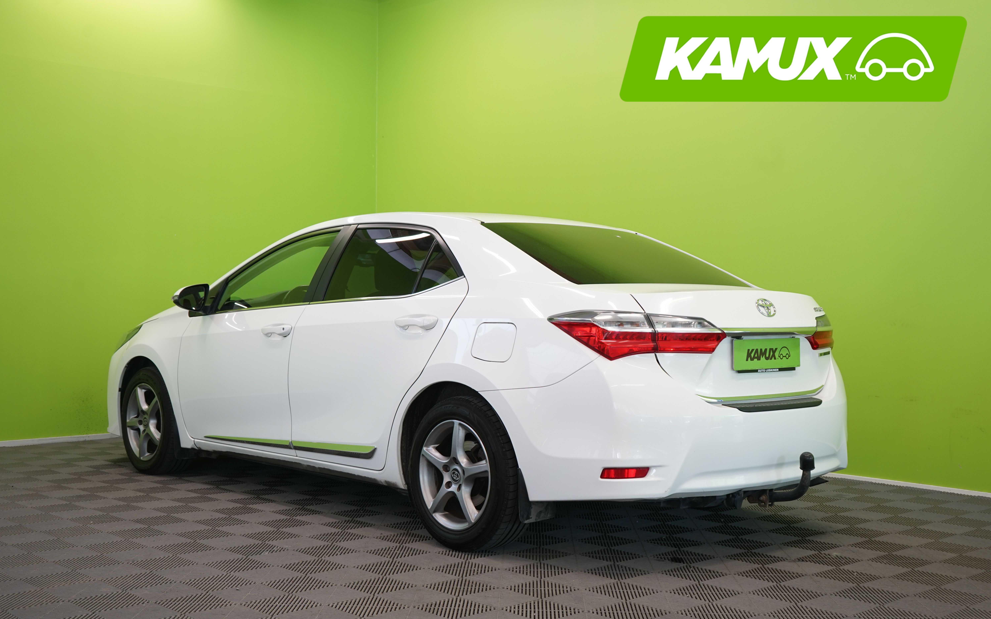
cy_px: 316
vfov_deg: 30.5
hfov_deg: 47.2
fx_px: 1134
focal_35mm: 42
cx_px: 494
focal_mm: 41
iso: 400
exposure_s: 1/40
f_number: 5.6
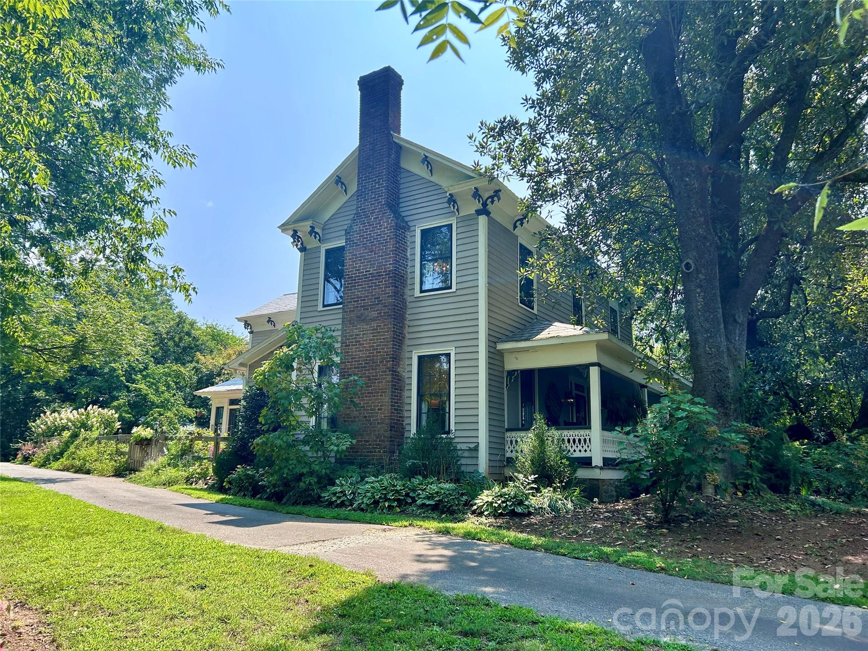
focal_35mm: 26
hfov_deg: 67.3
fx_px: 652
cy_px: 326
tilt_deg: +11.0
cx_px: 434
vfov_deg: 53.1
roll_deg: -1.1
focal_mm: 5.7
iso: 50
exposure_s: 1/1838
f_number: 1.5
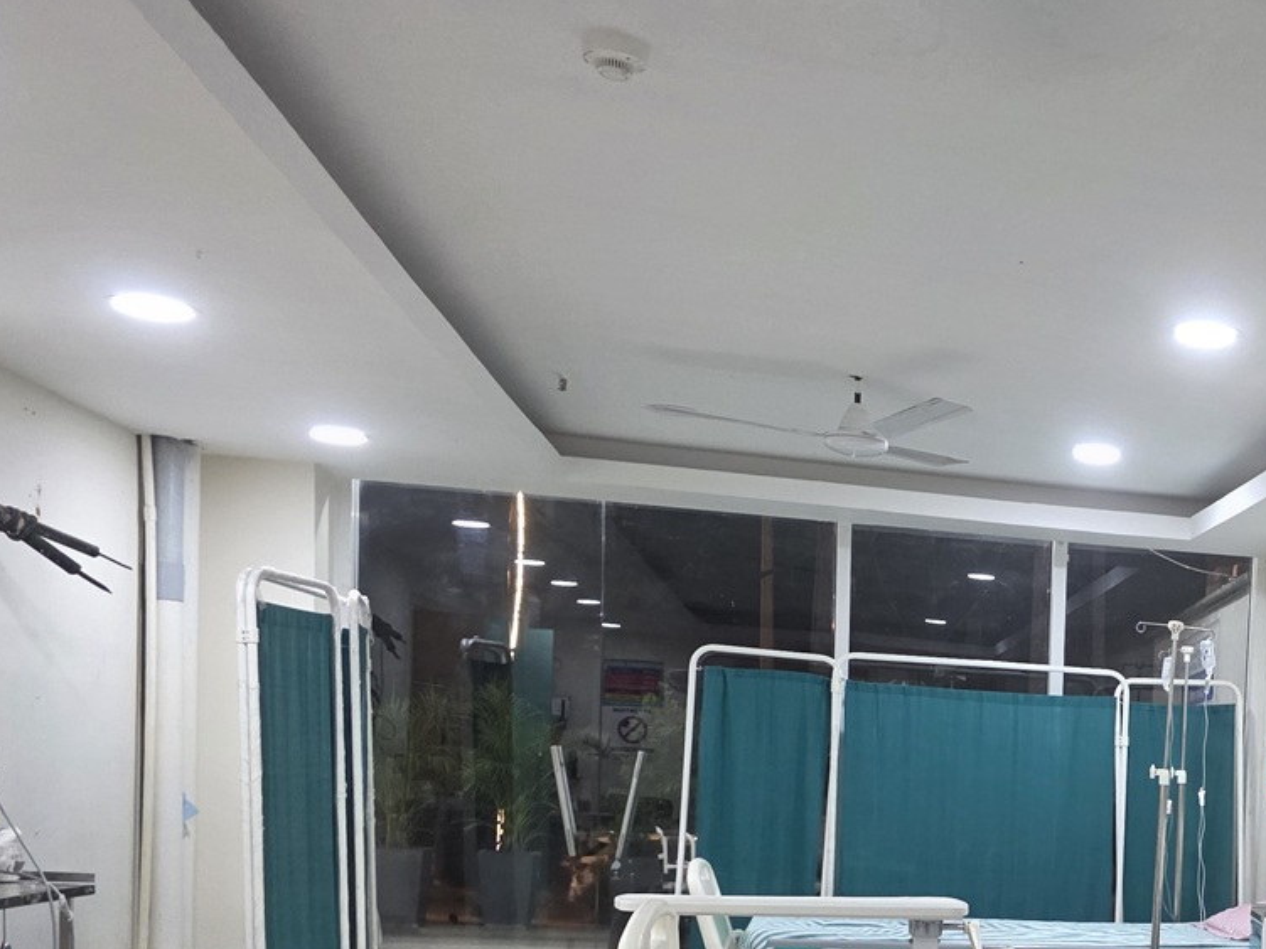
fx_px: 1792
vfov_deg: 28.1
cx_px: 1234
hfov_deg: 35.6
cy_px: 922
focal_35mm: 49
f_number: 1.7
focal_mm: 6.3
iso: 400
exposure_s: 1/100
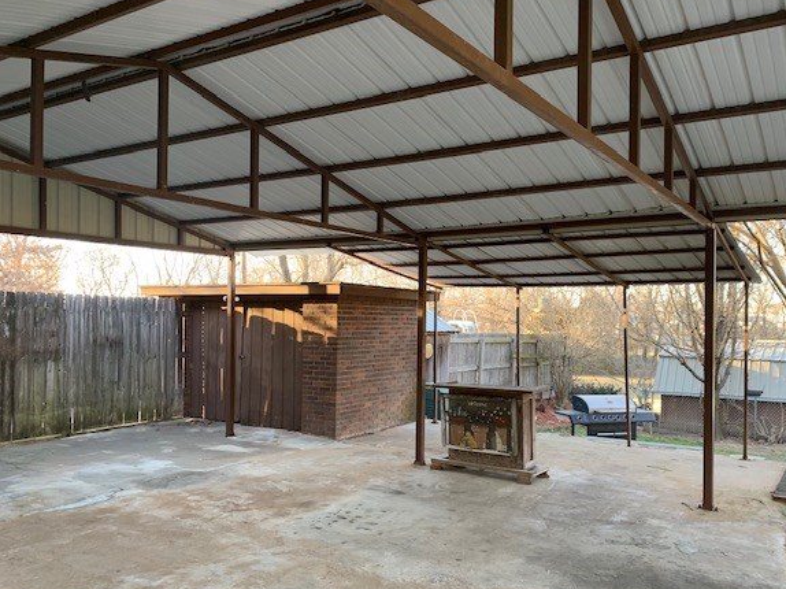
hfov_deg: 61.5
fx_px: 658
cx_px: 437
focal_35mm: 29
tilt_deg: -0.8
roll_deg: -0.3
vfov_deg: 48.1
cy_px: 319
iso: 100
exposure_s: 1/120
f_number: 1.8
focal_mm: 4.25
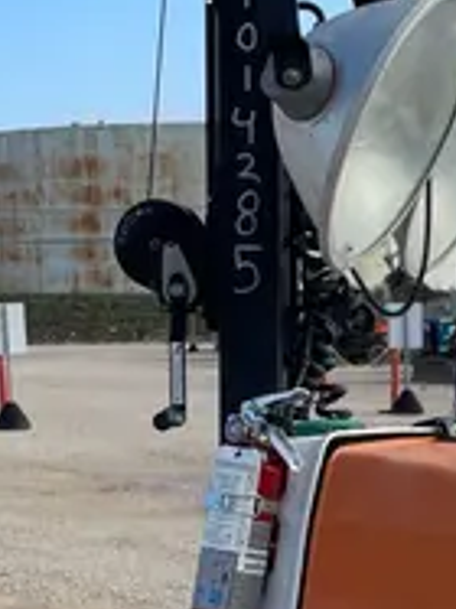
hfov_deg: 14.3
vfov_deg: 19.0
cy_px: 536
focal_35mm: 102
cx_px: 436
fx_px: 1794
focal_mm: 4.2
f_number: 1.6
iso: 50
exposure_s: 1/3401
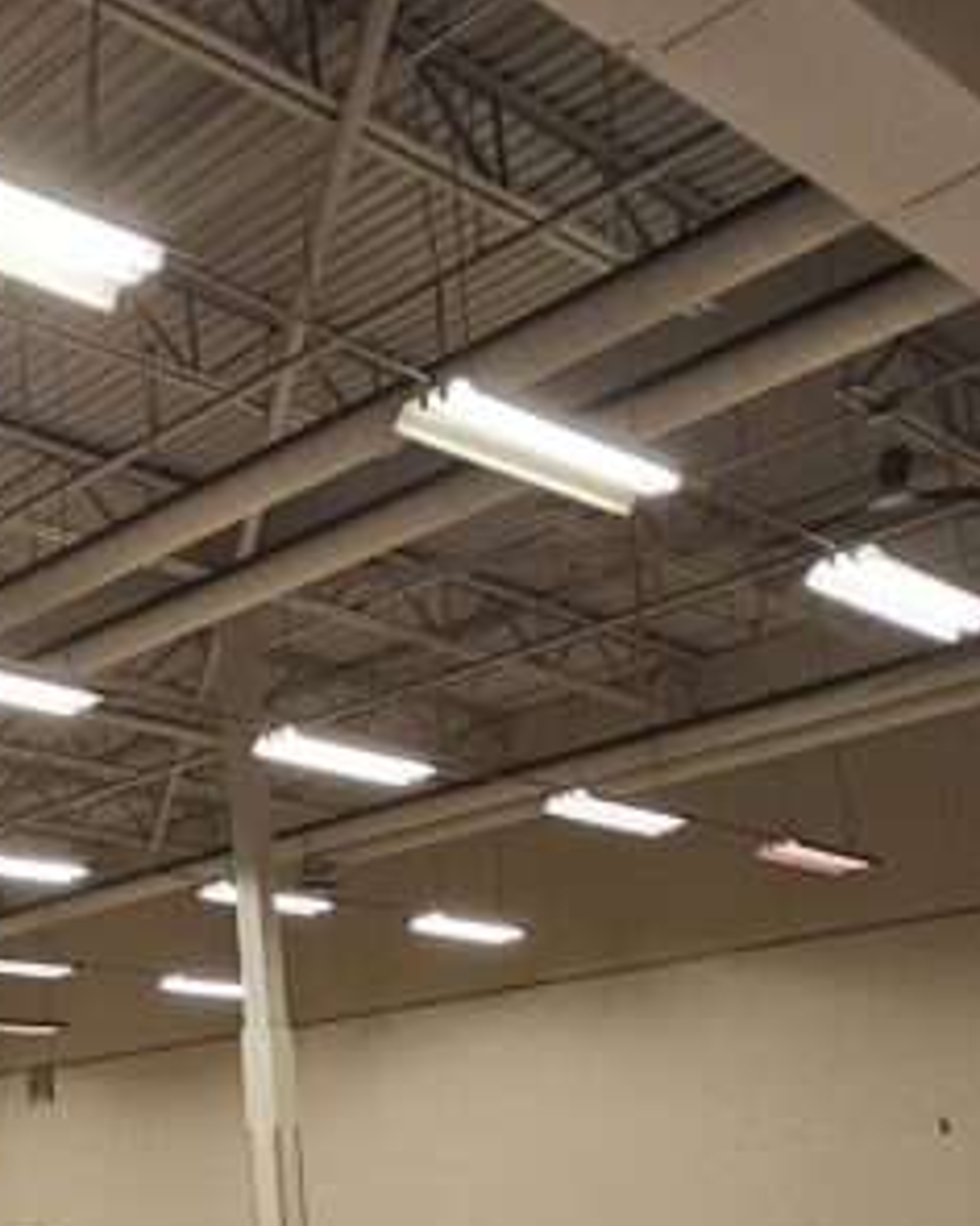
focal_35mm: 44
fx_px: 1595
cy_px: 1118
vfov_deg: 38.9
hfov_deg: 27.7
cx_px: -328
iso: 250
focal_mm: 2.2
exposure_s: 1/60
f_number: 2.2
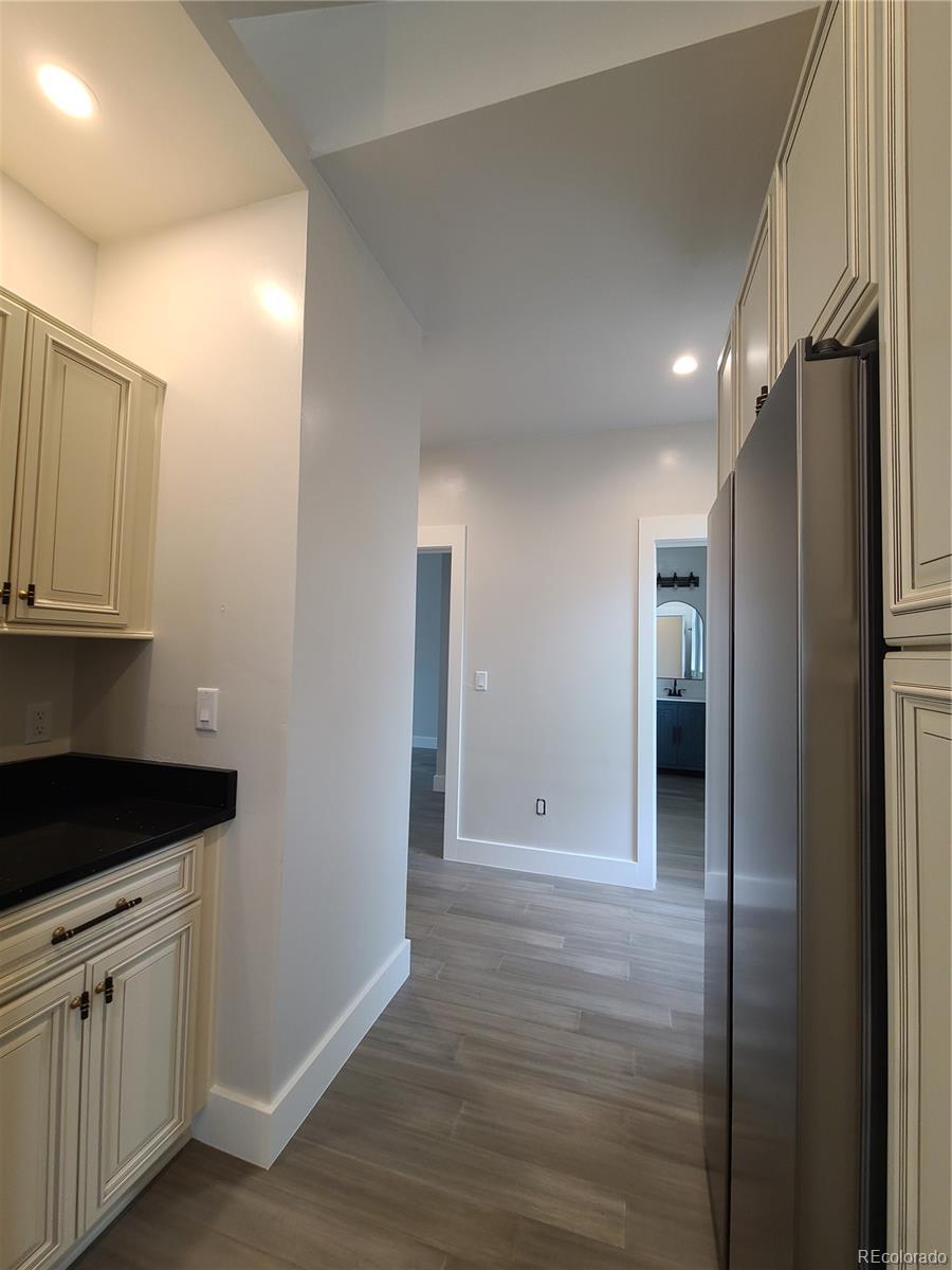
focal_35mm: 13
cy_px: 635
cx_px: 476
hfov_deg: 89.9
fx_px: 477
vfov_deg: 106.2
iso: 160
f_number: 2.2
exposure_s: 1/60
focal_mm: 2.2
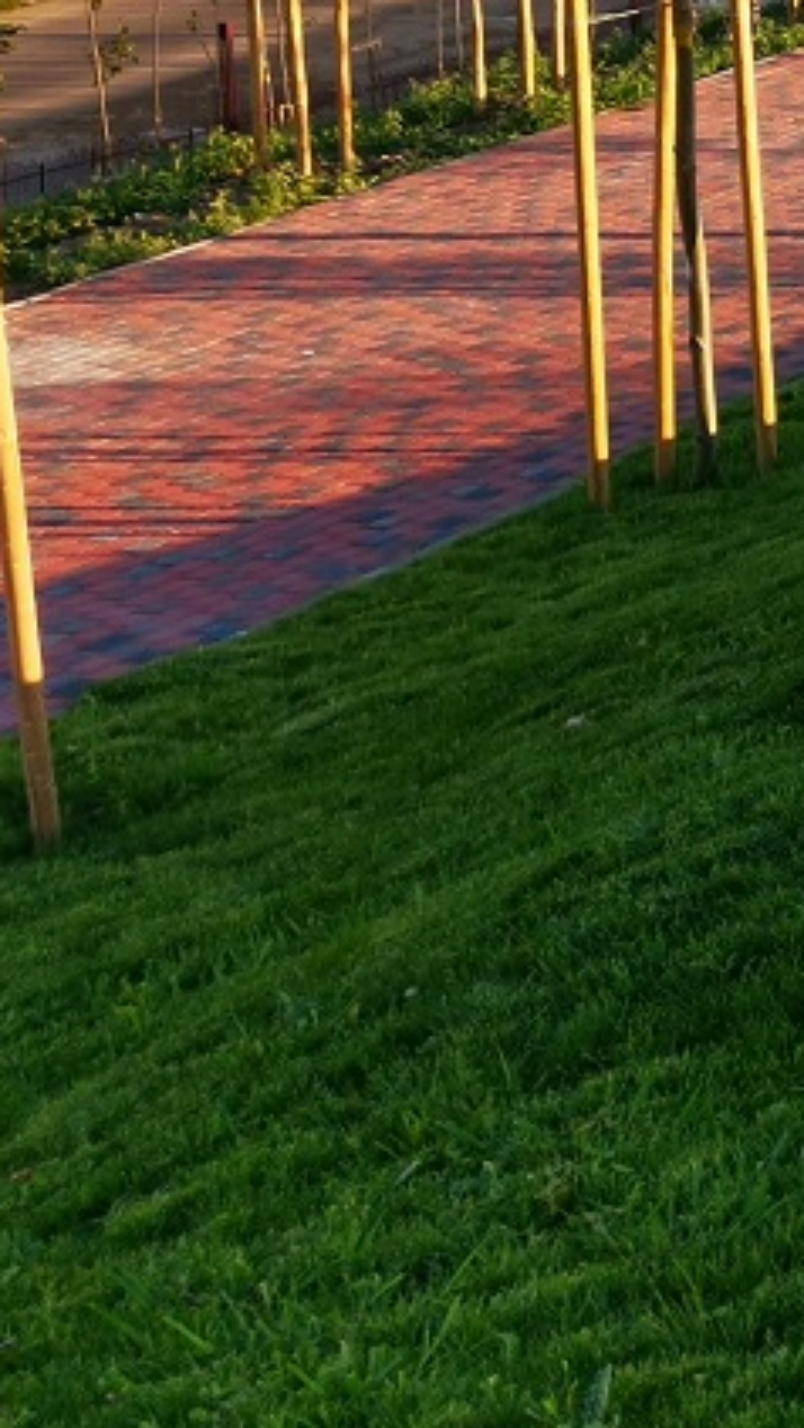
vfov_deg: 15.7
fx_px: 5153
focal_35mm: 136
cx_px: 1899
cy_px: 358
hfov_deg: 8.2
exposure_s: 1/734
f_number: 1.8
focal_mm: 5.58
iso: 50
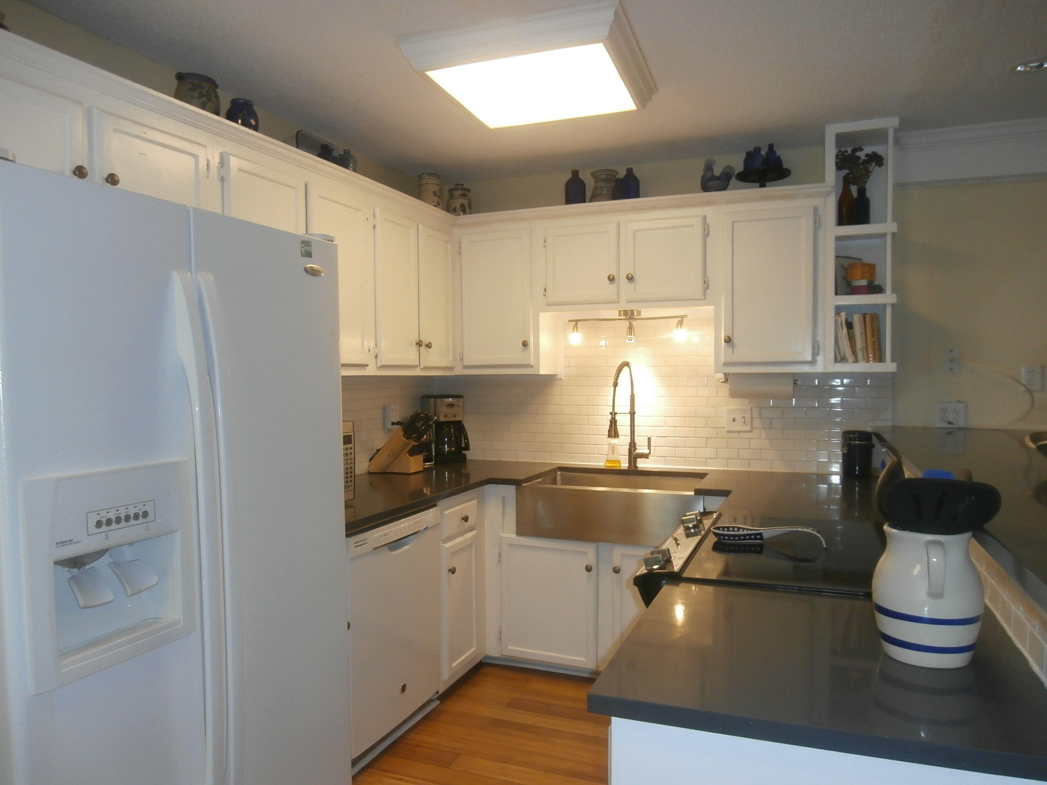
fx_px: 726
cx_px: 524
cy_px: 392
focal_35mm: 24
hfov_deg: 71.6
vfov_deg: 56.8
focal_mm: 4.2
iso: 200
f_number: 3
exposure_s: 1/30
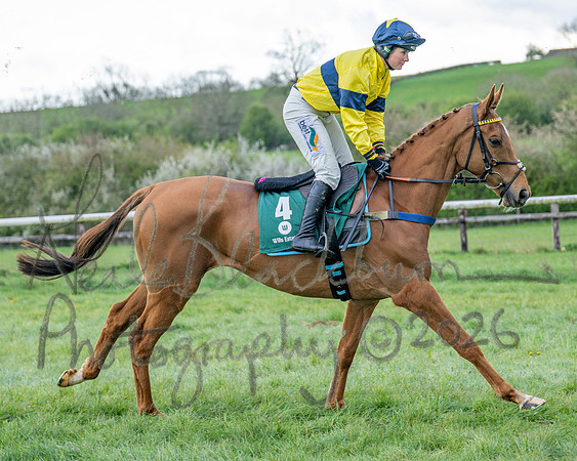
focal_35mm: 118
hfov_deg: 16.3
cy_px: 230
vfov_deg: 13.0
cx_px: 260
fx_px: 2020
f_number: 2.8
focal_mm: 70
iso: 400
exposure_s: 1/1000
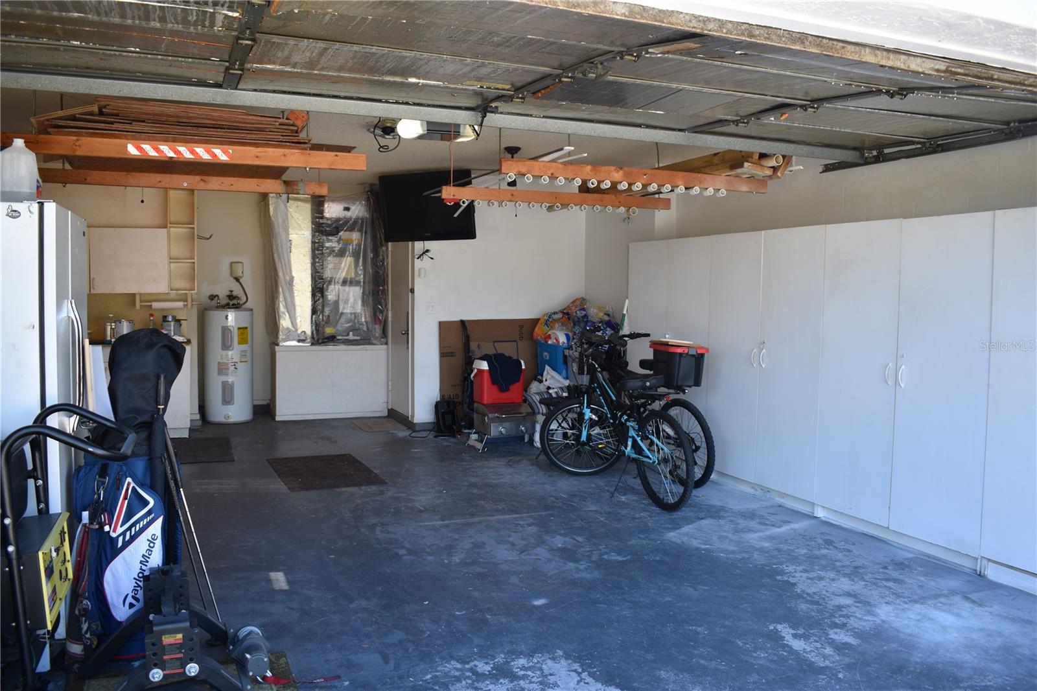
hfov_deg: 61.9
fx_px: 864
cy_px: 346
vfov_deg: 43.6
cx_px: 518
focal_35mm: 30
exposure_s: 1/60
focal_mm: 20
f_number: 4
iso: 100
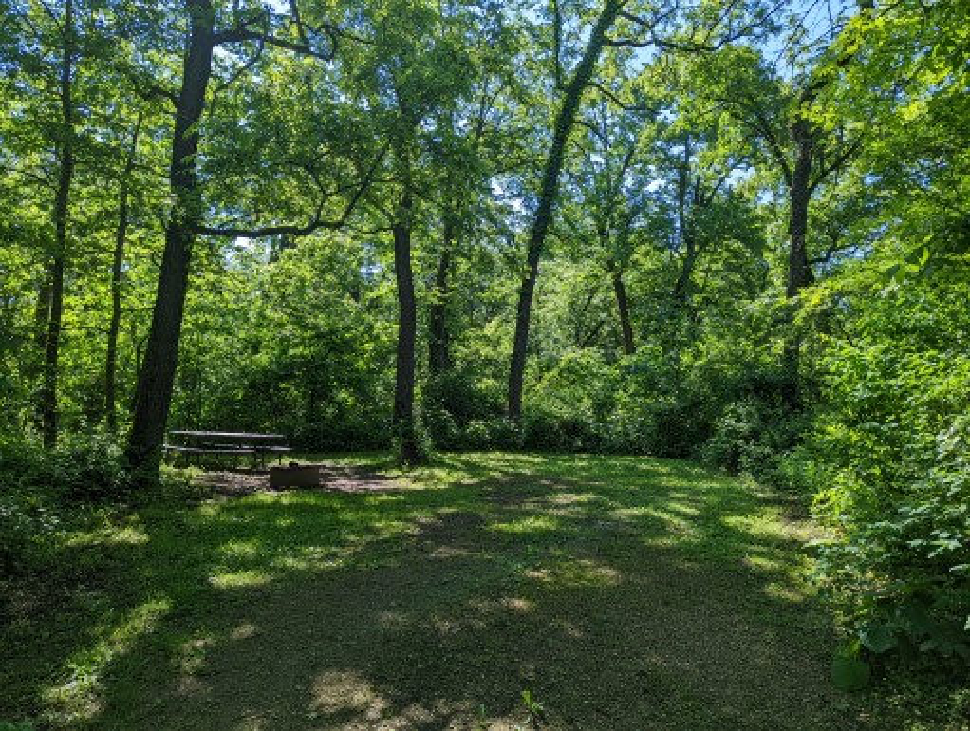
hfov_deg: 71.5
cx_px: 485
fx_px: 674
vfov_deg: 57.0
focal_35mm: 24
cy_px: 366
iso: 40
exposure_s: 1/654
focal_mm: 6.81
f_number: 1.85
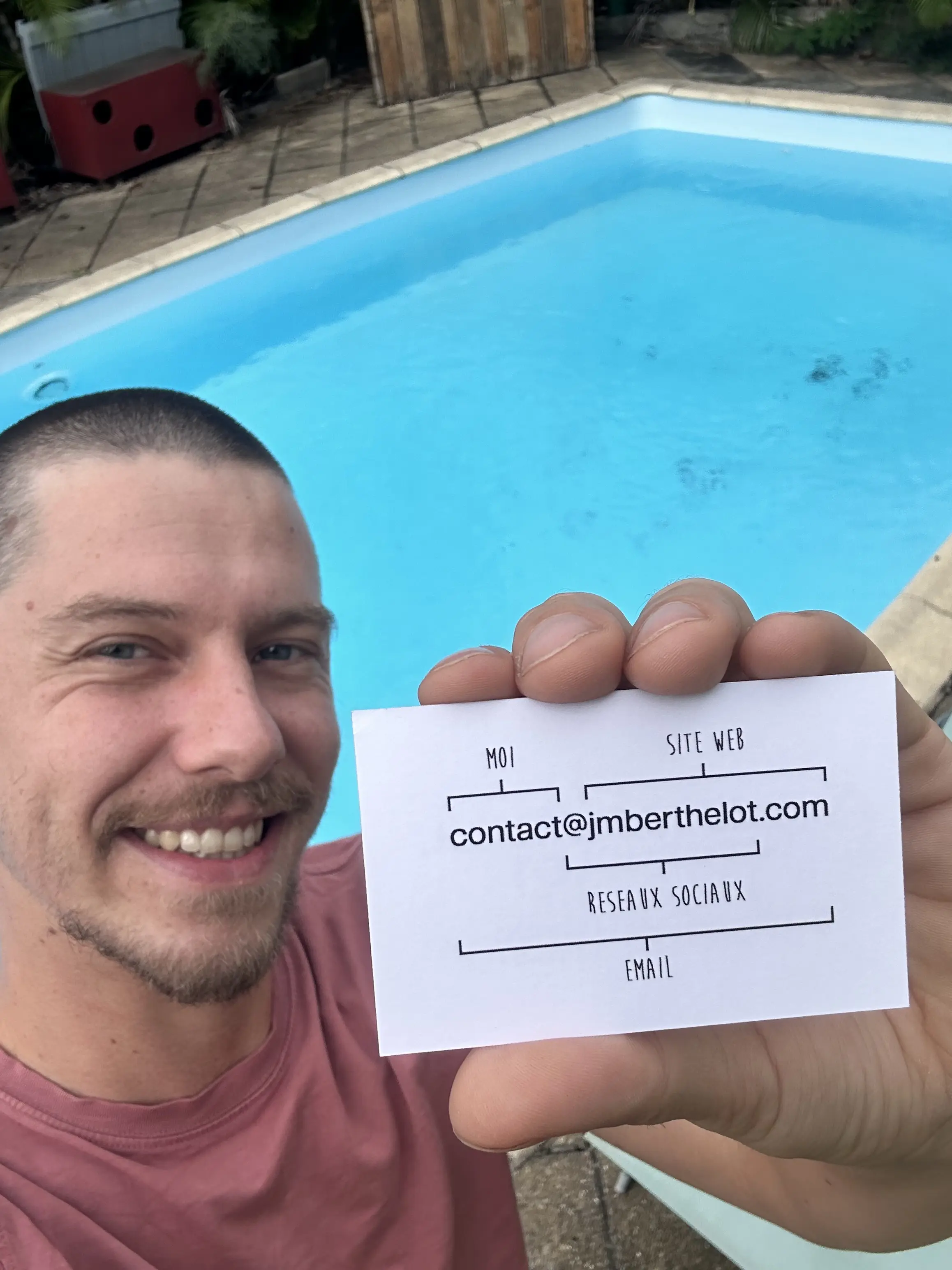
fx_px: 1100
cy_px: 635
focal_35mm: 30
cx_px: 476
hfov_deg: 46.8
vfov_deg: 60.0
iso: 25
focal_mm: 2.69
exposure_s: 1/413
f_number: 1.9
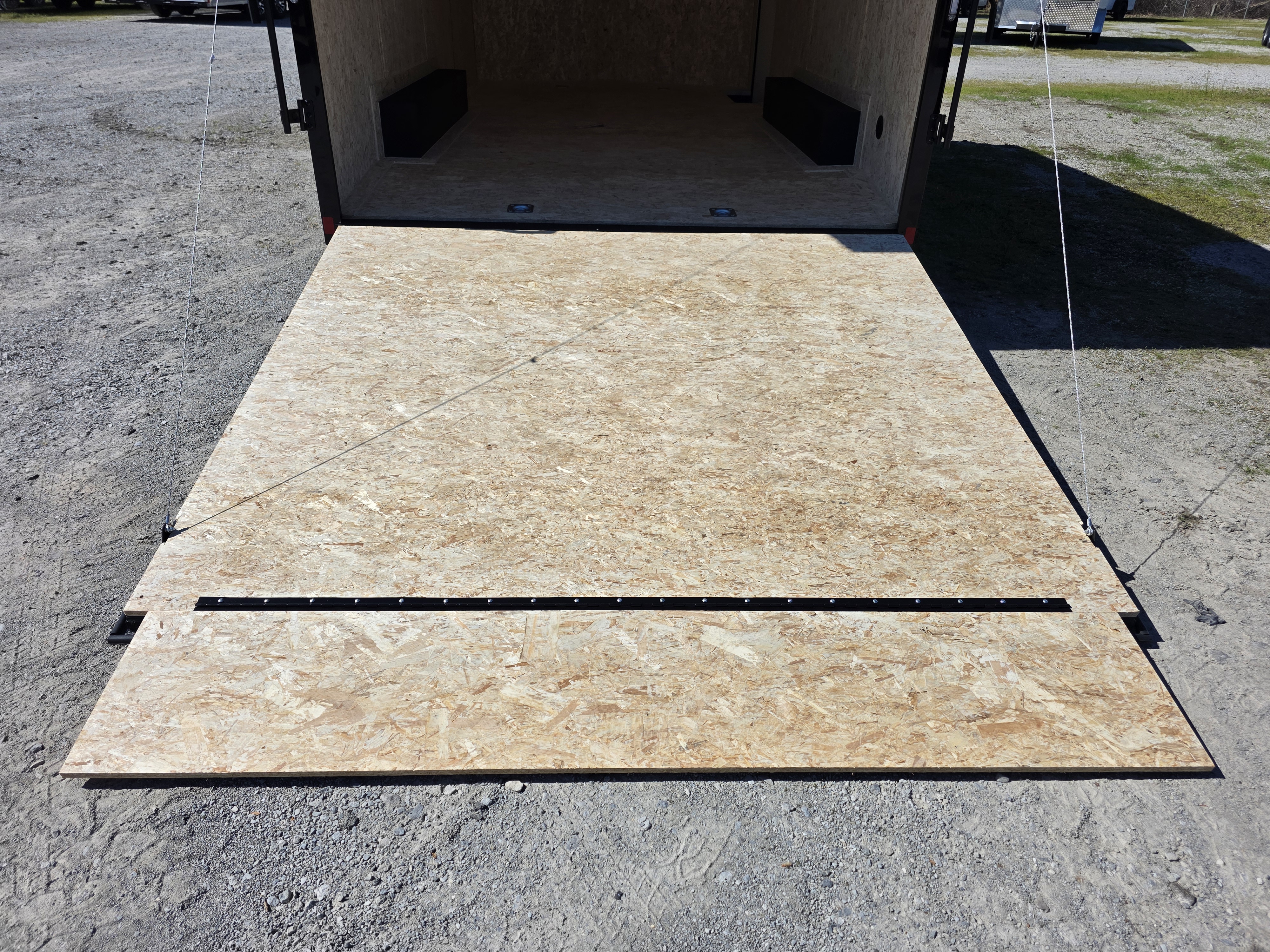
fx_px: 844
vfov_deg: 58.9
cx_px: 635
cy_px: 476
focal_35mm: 23
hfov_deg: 73.9
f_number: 1.7
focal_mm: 6.3
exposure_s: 1/7944
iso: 50
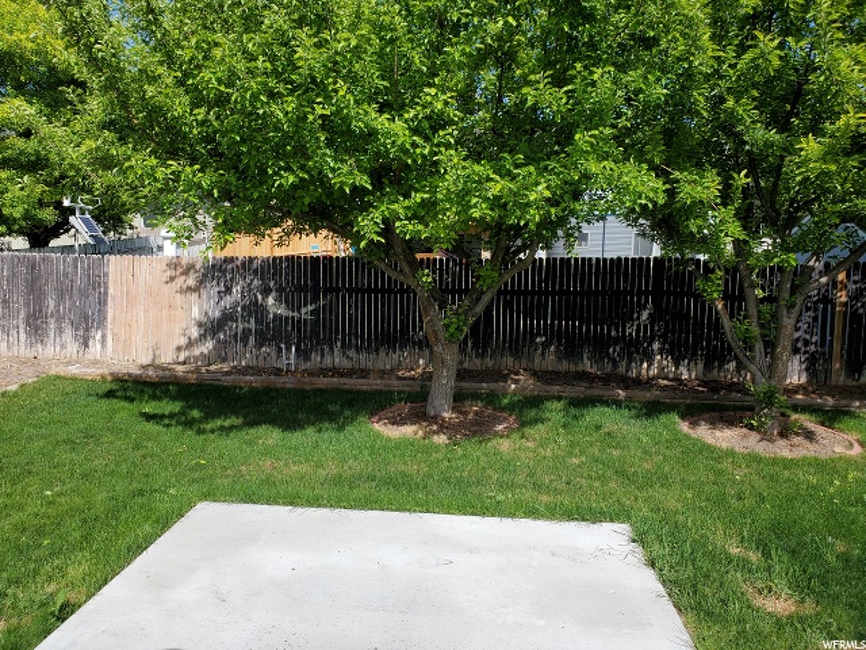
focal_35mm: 26
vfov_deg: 53.1
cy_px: 325
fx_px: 650
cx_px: 433
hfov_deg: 67.3
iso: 50
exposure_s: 1/1803
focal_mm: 4.3
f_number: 2.4
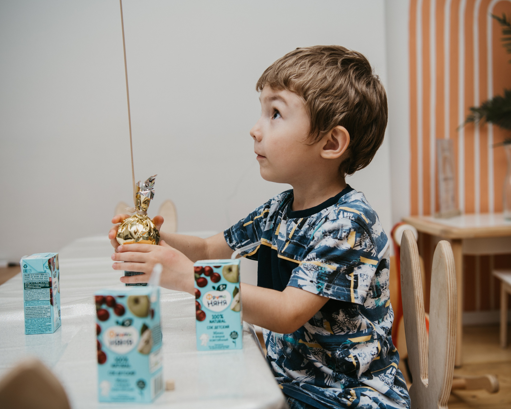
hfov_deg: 38.8
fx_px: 726
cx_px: 276
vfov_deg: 31.5
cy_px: 202
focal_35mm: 48
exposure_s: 1/160
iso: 125
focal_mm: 42
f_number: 3.5
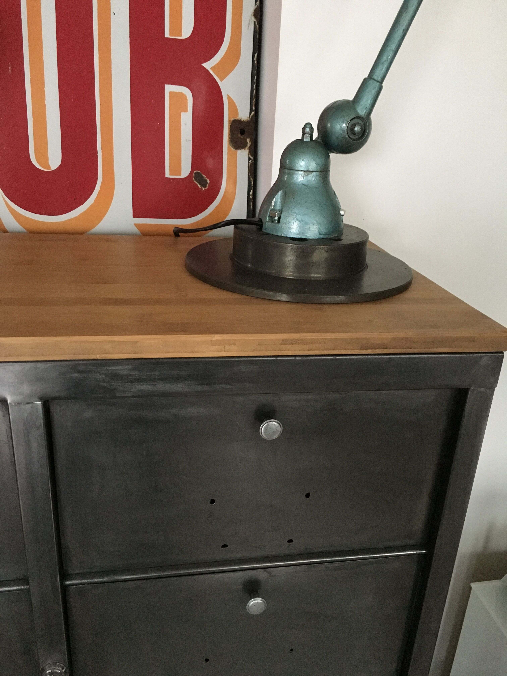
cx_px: 254
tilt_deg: -22.1
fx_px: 566
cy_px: 338
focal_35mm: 29
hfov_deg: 48.2
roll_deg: -4.0
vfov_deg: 61.7
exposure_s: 1/17
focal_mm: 4.15
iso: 250
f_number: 2.2
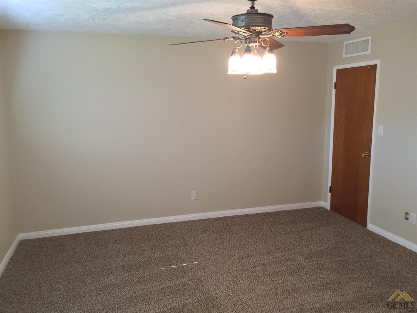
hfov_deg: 61.7
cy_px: 156
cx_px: 208
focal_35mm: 29
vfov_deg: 48.2
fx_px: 349
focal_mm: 4.15
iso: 64
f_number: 2.2
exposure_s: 1/30
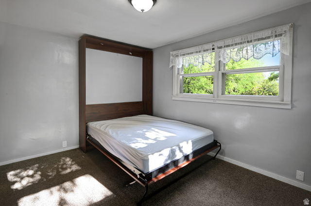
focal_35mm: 17
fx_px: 147
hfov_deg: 93.3
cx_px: 156
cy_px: 103
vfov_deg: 70.3
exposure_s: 1/80
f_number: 4
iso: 320
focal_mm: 17
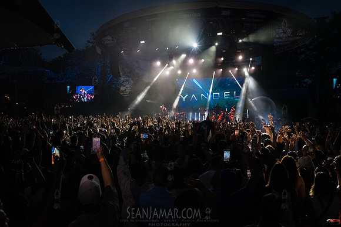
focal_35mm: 31
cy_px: 113
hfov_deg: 60.5
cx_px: 164
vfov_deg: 42.5
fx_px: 292
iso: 5000
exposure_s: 1/500
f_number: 4
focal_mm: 29
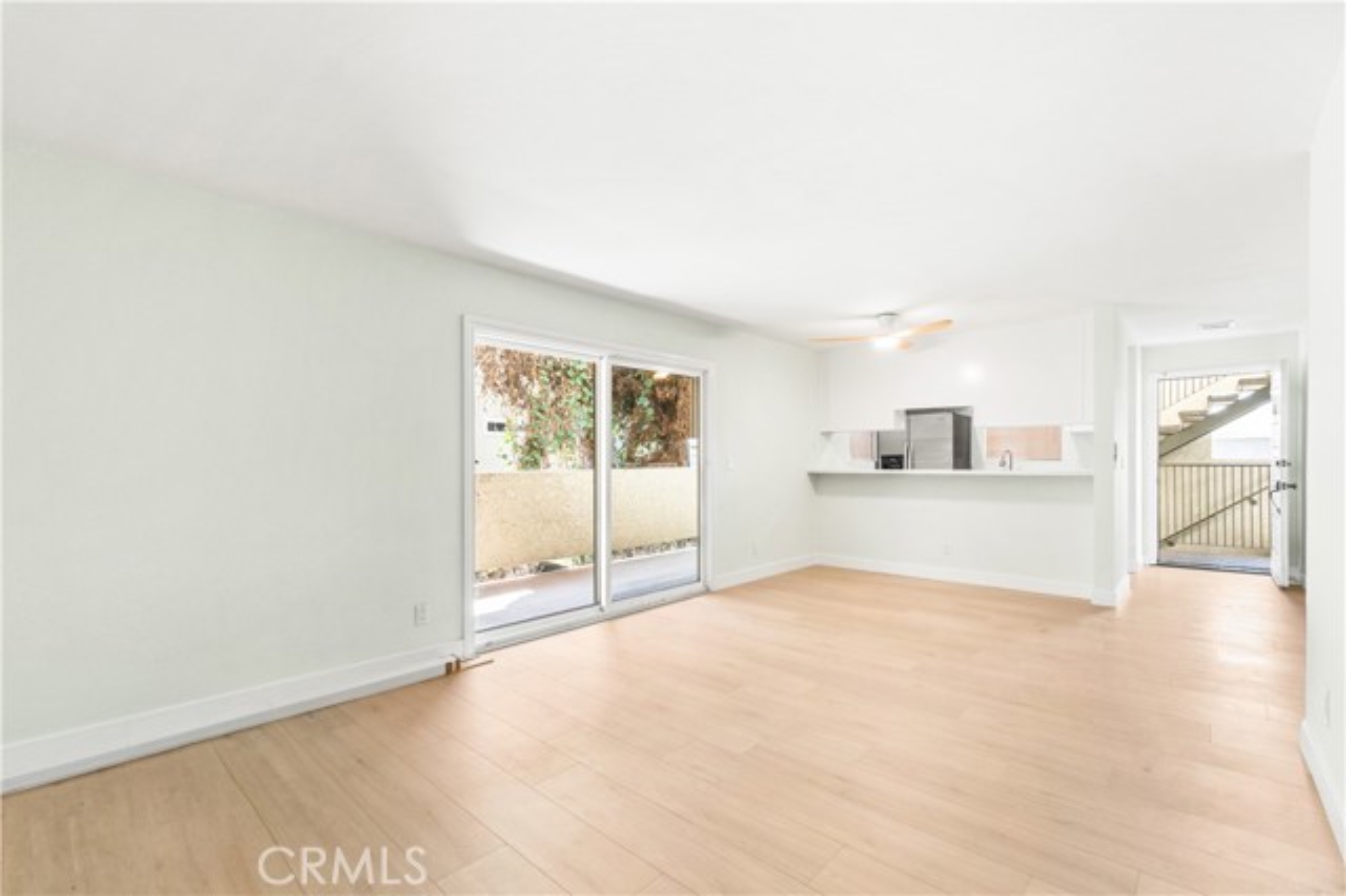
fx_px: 561
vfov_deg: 77.3
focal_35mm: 15
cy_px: 448
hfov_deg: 100.4
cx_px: 673
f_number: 7.1
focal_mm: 10
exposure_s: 1/10
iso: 320
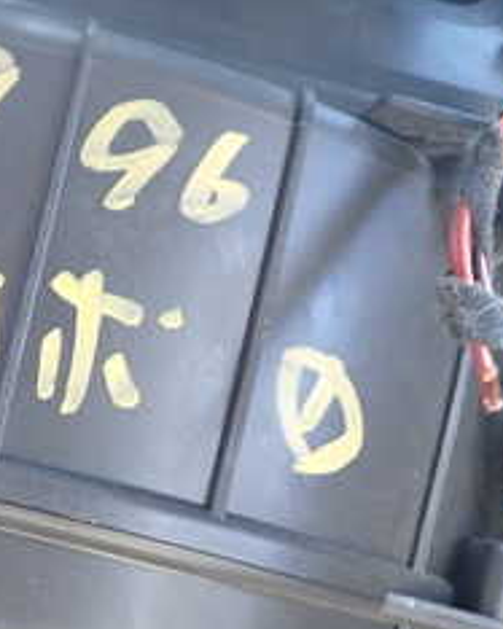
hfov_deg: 19.7
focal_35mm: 75
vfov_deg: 25.1
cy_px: 470
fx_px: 1397
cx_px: -27
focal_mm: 5.4
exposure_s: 1/60
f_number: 2.3
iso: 160
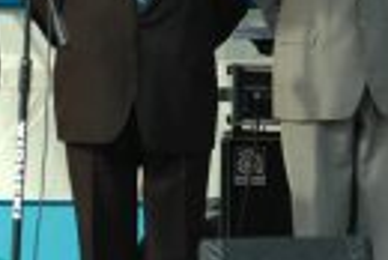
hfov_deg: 2.2
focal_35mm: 955
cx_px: 79
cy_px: 22
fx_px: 10300
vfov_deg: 1.4
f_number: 5
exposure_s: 1/320
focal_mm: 195
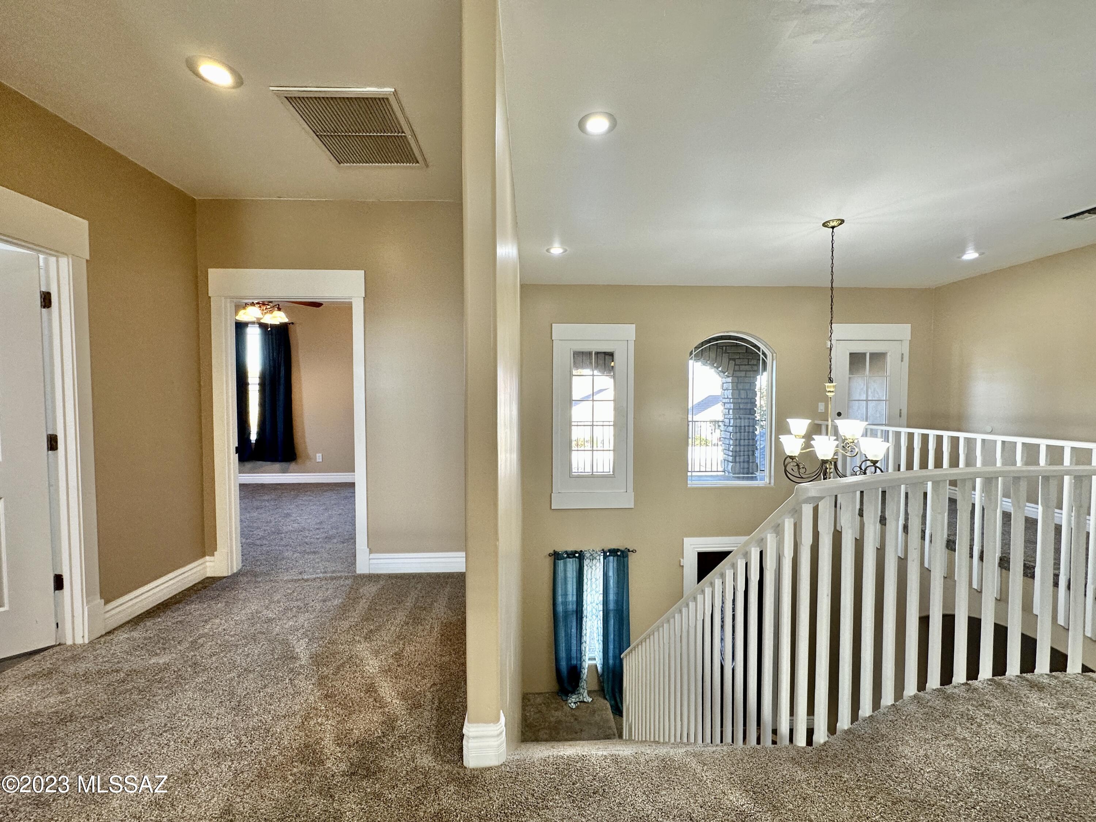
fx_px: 443
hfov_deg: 102.1
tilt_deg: -2.6
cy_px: 411
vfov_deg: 85.7
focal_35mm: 14
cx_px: 548
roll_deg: +0.2
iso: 125
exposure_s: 1/120
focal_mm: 2.22
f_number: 2.2
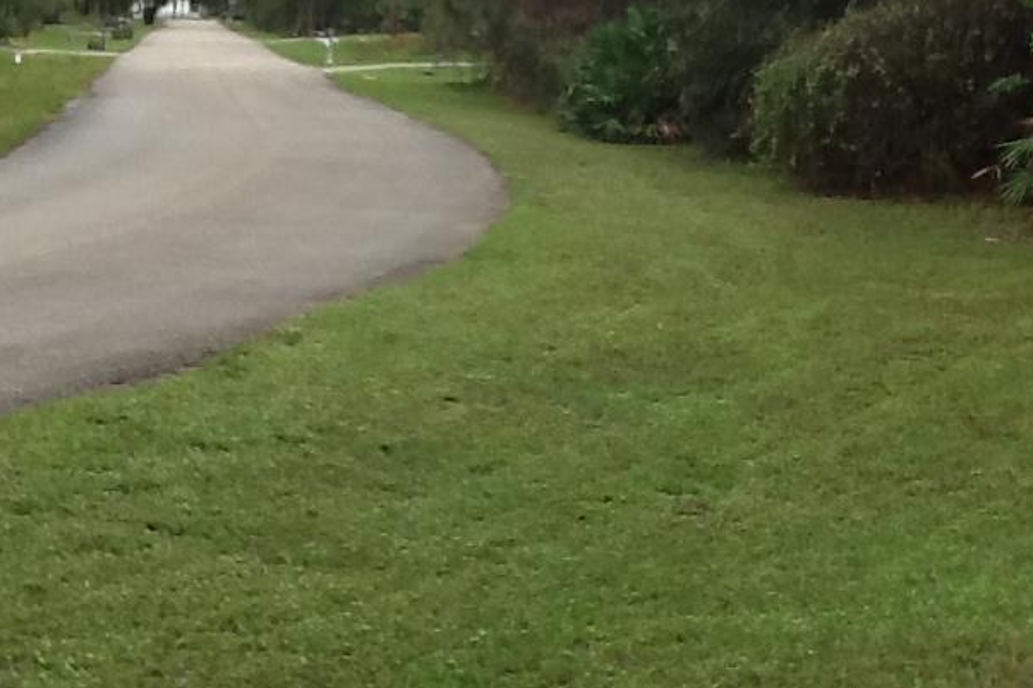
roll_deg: -3.2
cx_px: 655
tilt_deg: -1.8
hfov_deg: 27.6
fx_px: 2094
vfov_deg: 18.4
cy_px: 82
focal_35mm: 73
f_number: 2.4
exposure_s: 1/227
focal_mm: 2.03
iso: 40
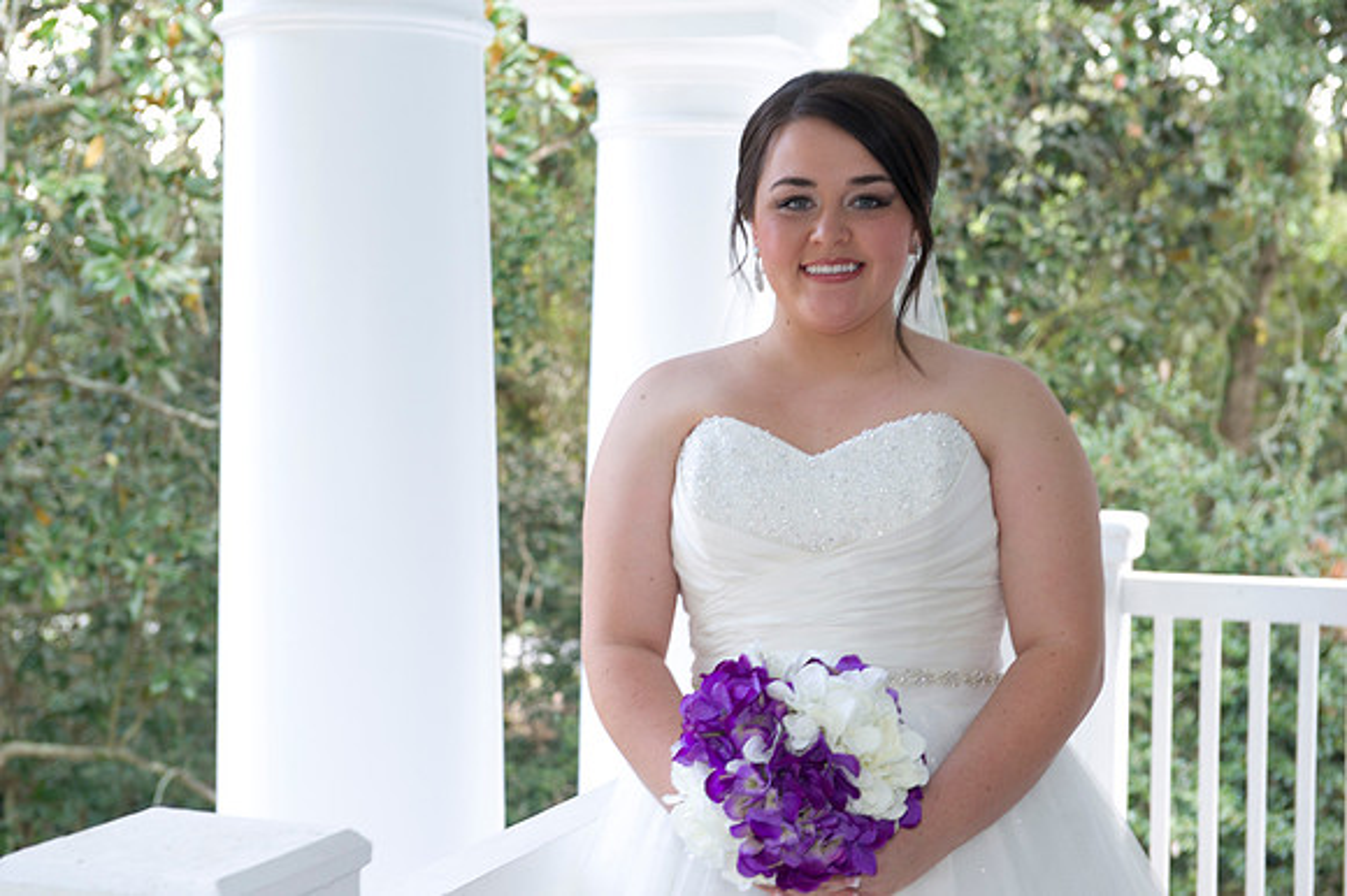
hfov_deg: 32.4
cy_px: 448
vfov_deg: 21.9
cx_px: 674
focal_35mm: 62
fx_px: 2318
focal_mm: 62
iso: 320
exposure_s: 1/50
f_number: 5.6
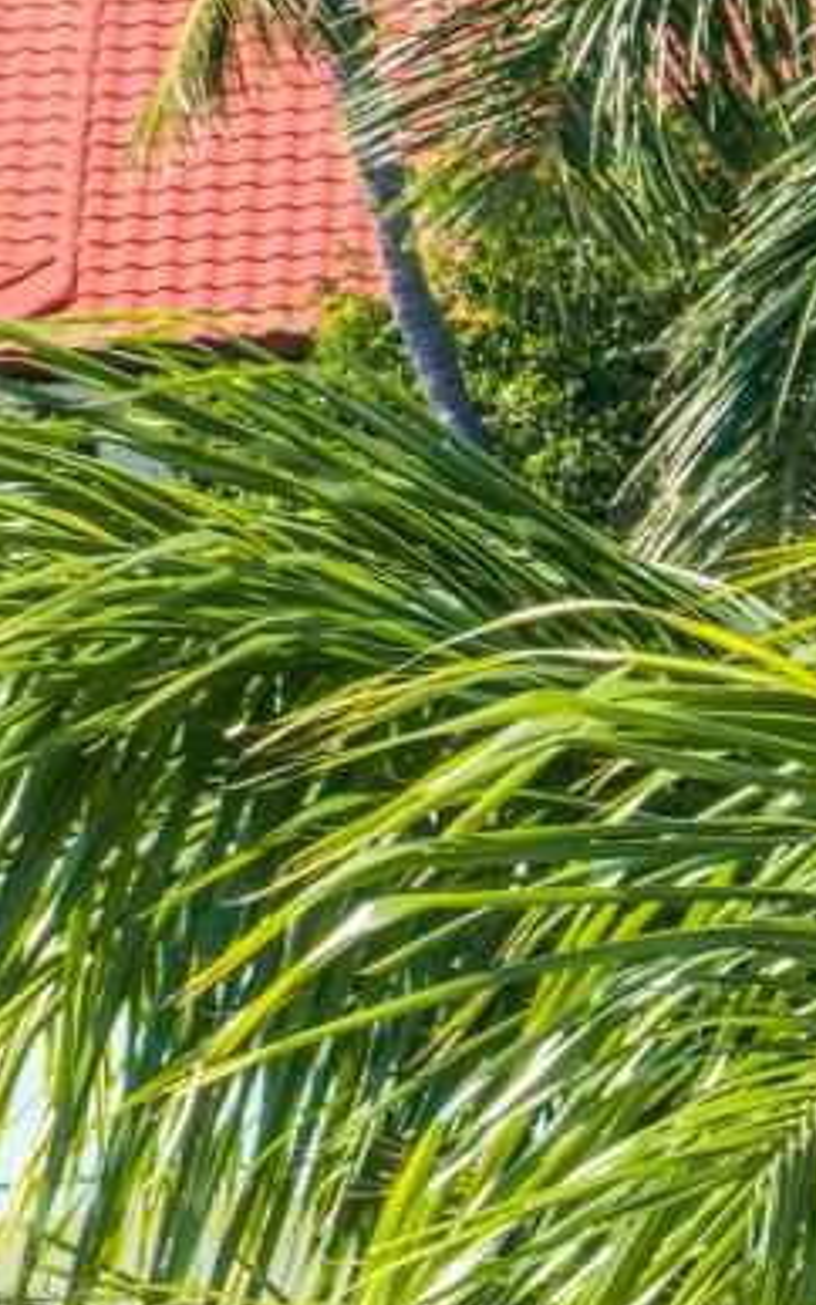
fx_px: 7861
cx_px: 4947
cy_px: 1615
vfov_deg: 9.4
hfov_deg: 4.5
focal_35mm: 221
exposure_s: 1/240
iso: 100
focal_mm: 14.45
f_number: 5
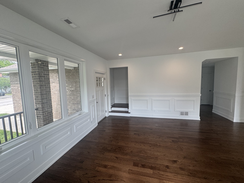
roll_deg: +1.8
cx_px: 122
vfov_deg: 85.7
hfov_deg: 102.1
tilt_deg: -5.6
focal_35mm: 14
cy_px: 92
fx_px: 99
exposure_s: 1/120
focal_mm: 2.22
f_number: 2.2
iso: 80
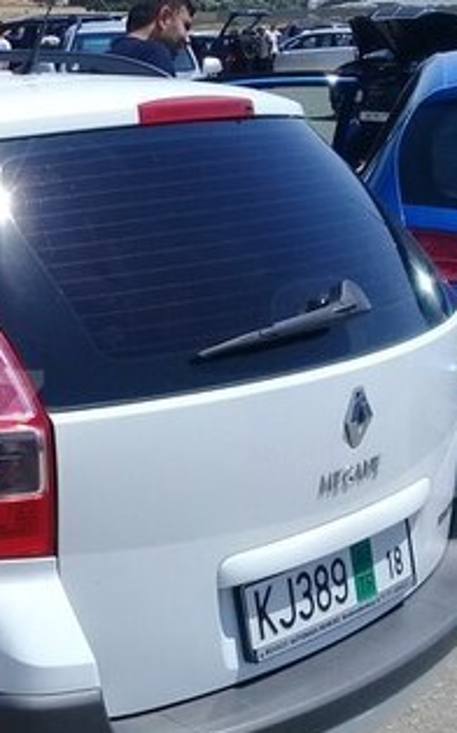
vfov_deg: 29.8
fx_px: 1376
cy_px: 405
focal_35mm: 69
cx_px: -194
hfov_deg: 17.3
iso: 50
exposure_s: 1/1645
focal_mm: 3.3
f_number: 2.2
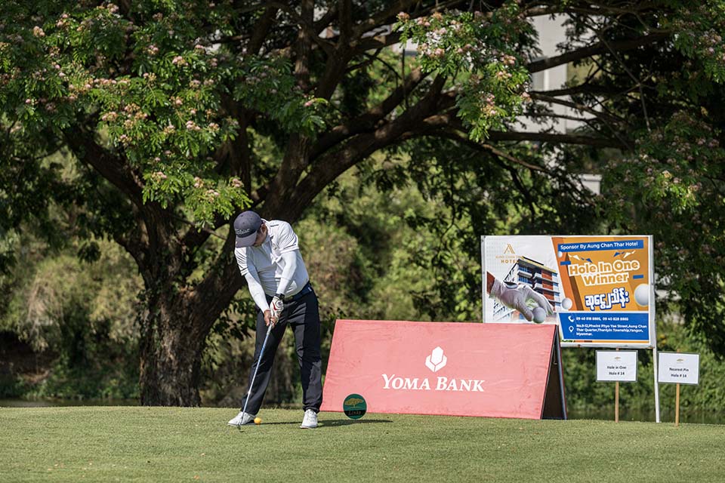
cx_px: 362
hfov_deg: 15.2
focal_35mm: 135
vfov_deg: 10.2
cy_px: 242
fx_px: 2719
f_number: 4.5
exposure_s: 1/5000
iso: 640
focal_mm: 135
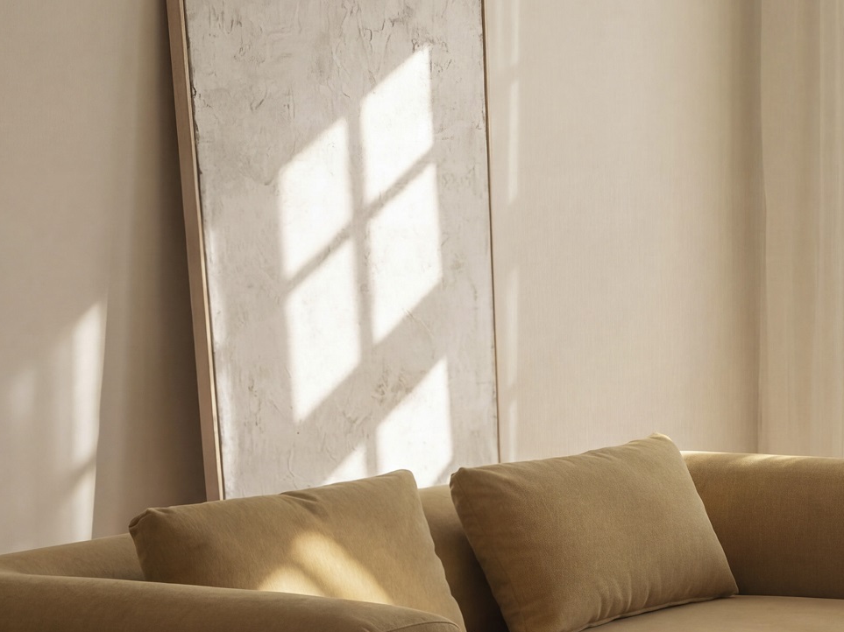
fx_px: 3316
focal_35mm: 136
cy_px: 359
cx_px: 1064
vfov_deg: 10.9
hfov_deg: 14.0
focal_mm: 55
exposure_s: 1/80
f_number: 8
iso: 400
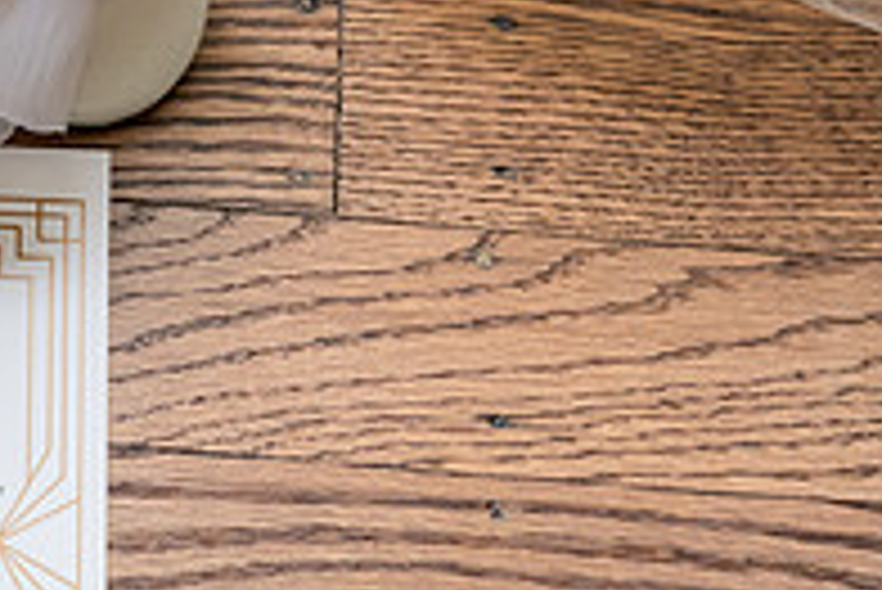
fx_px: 7625
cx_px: -194
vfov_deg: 4.4
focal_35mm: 311
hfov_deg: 6.6
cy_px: -20
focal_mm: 105
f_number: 9
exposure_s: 1/320
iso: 2000
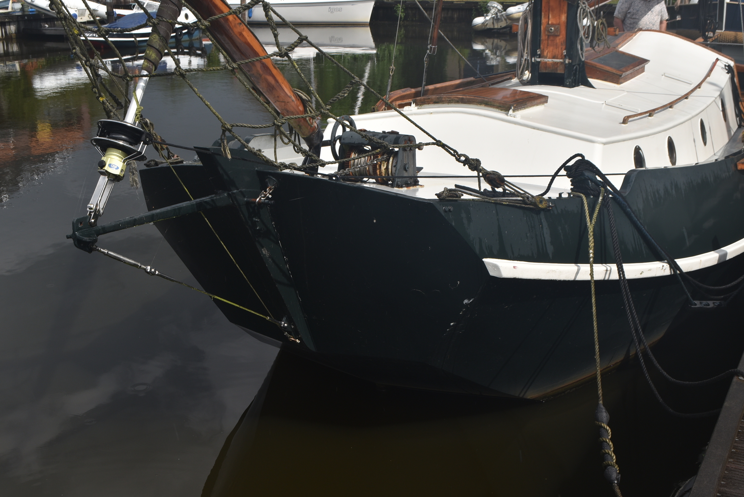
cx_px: 372
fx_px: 931
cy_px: 248
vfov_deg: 29.9
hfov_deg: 43.6
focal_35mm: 45
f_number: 10
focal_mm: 30
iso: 100
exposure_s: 1/200
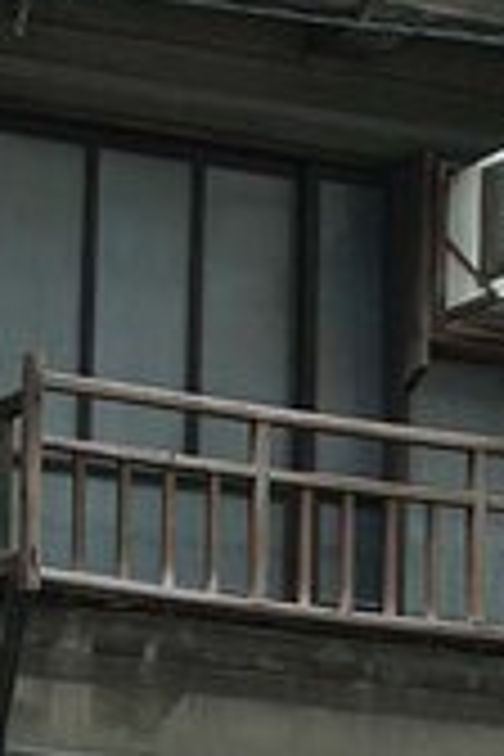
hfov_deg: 6.0
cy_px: 1048
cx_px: 297
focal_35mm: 229
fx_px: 4809
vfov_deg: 8.8
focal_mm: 50
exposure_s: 1/180
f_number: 2.8
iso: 200
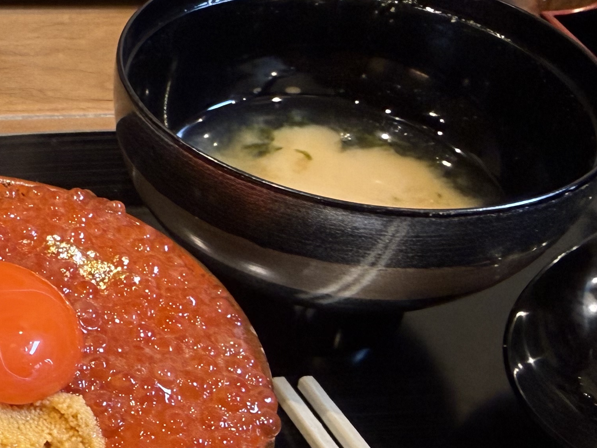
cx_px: -16
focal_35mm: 64
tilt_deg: -40.2
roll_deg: +0.7
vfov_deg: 22.9
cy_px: 290
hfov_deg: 28.2
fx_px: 1104
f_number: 2.2
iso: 250
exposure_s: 1/50
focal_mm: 2.22
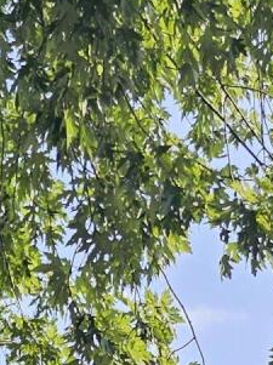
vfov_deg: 9.7
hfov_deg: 9.7
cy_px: 1118
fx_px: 1612
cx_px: 132
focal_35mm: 153
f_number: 1.7
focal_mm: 6.3
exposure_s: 1/232
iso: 10
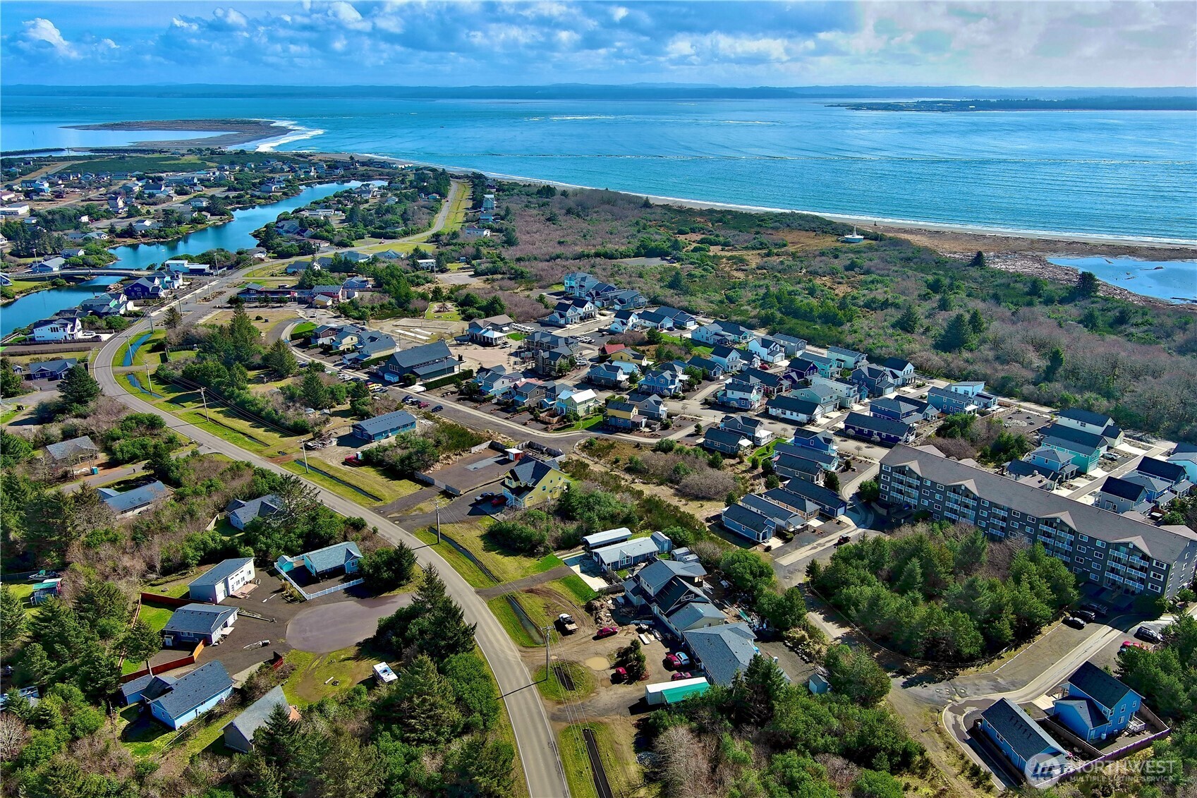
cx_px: 598
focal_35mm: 29
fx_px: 964
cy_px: 399
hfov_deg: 63.7
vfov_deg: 45.0
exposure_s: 1/1282
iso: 100
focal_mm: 10.57
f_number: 2.8
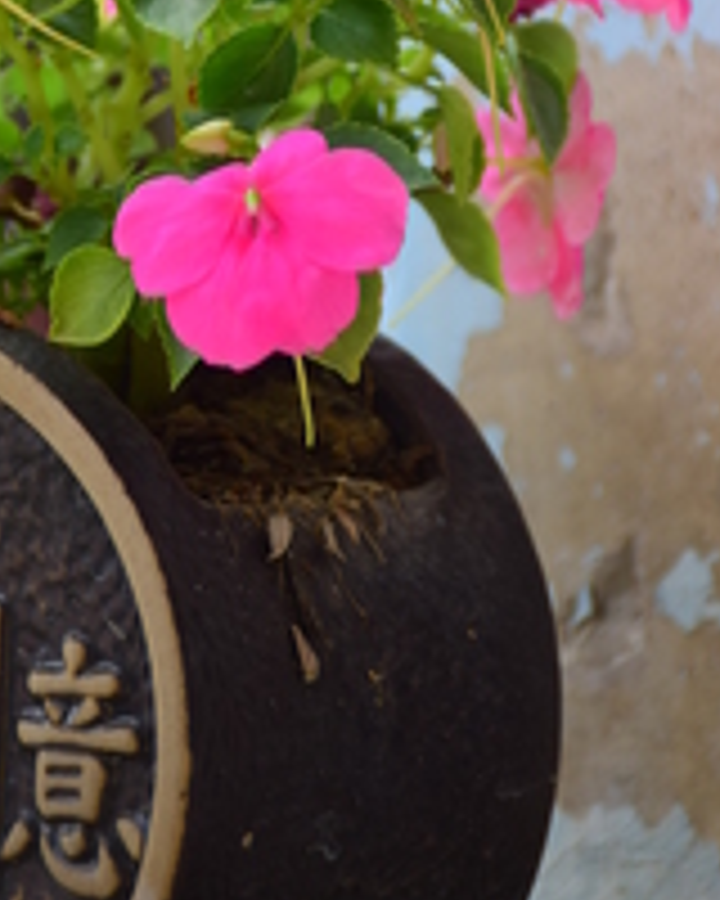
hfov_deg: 6.1
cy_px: 180
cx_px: 230
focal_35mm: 253
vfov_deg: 7.6
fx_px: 6739
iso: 100
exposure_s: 1/125
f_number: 5.3
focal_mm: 80
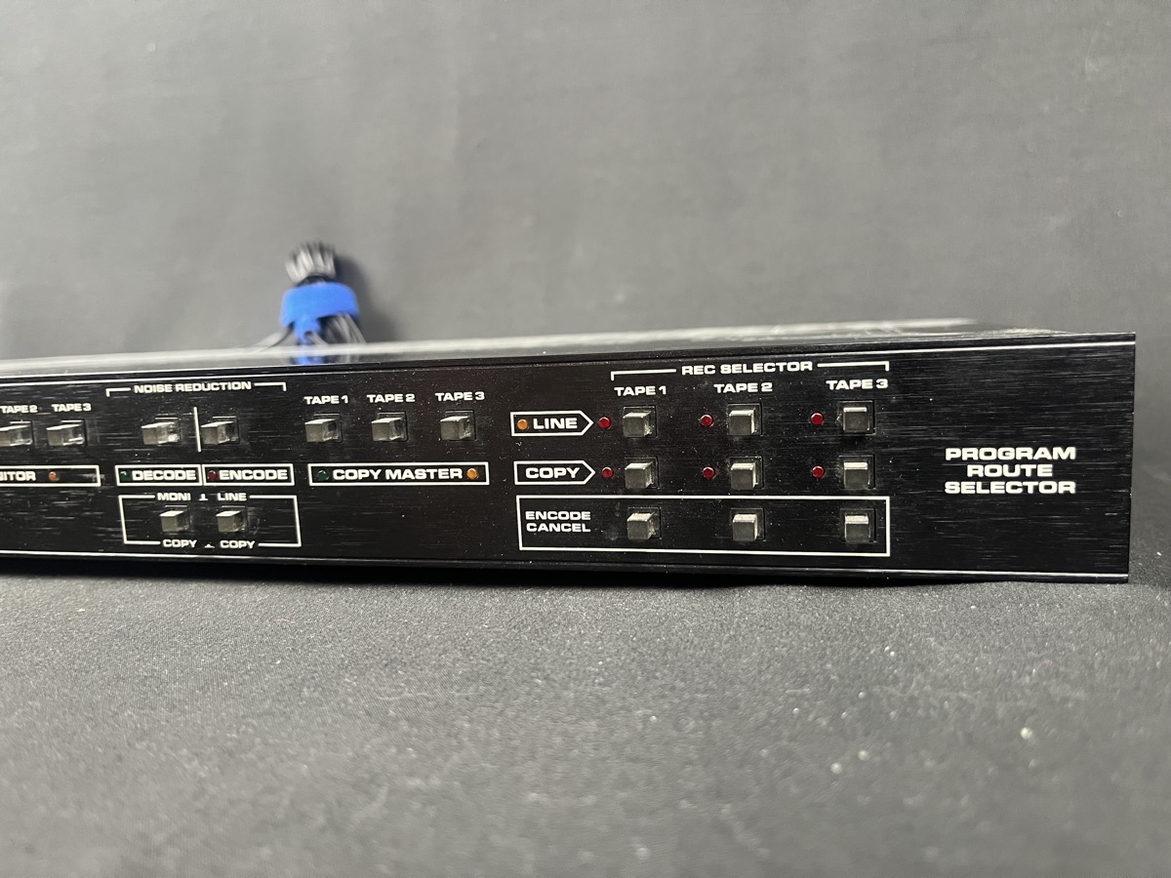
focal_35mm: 26
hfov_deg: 67.3
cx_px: 586
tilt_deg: -7.6
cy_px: 439
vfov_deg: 53.1
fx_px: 880
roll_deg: +2.5
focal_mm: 5.1
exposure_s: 1/60
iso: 400
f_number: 1.6
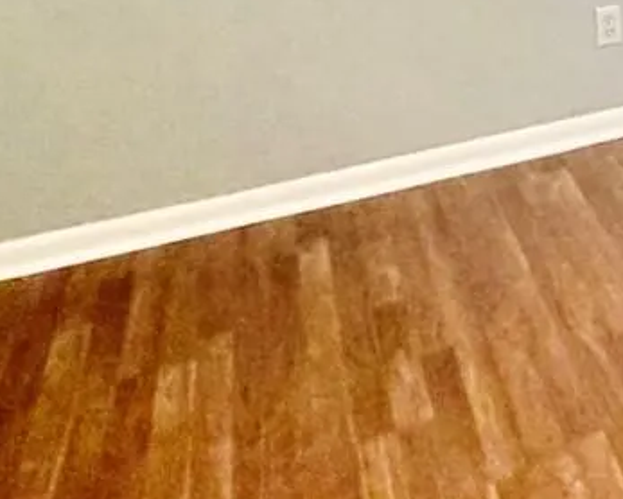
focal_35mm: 63
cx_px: 891
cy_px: -253
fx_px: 1162
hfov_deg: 24.5
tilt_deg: -7.2
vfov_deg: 20.6
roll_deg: +0.7
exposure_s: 1/60
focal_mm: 2.22
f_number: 2.2
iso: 320
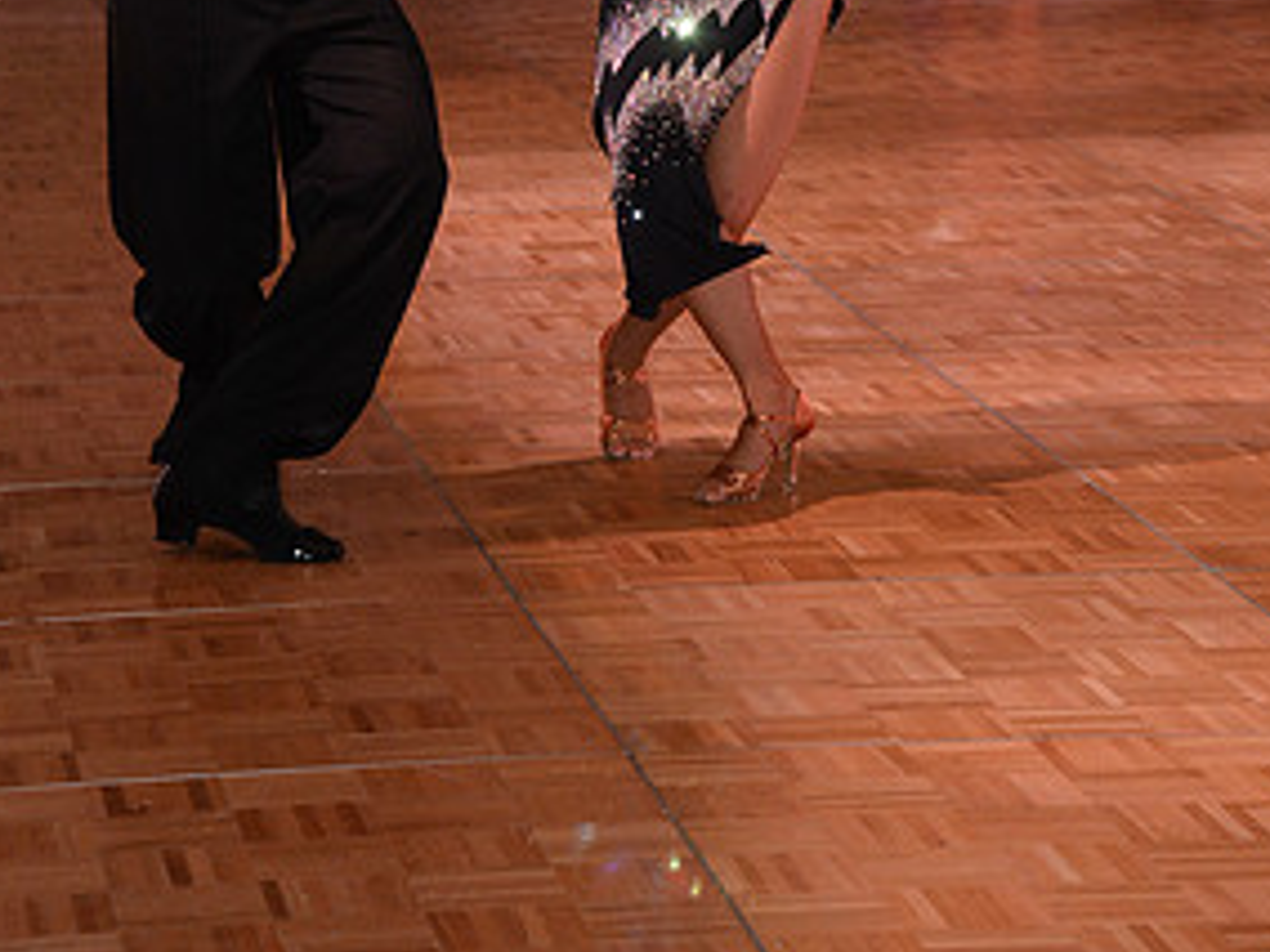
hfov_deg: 12.9
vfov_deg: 9.5
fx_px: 5613
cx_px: 548
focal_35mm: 153
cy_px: -313
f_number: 5.6
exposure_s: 1/250
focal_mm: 78
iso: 1600
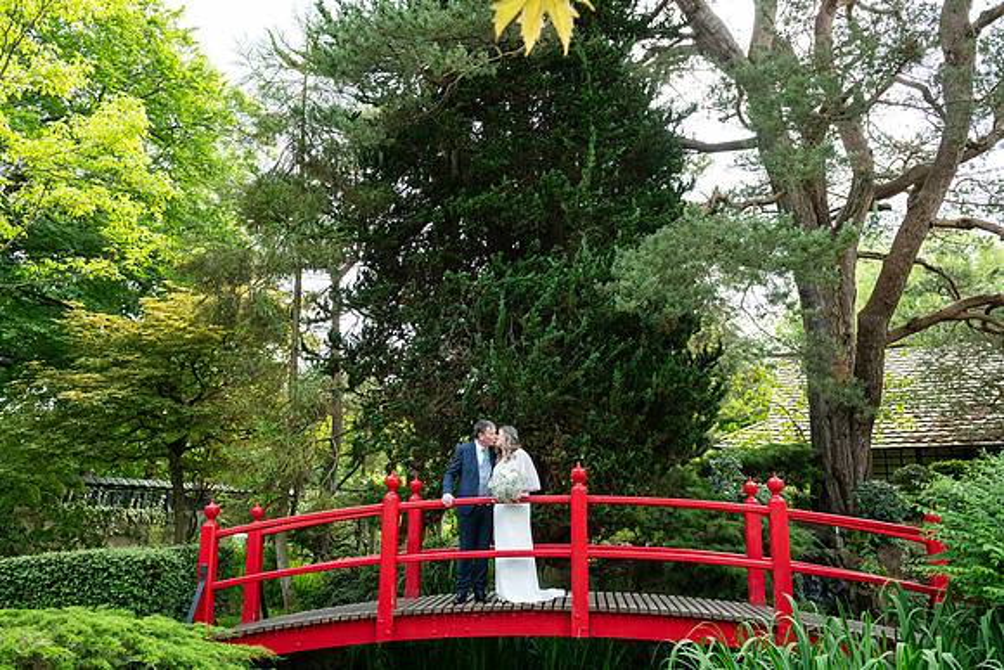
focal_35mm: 28
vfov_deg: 46.4
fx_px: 781
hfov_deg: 65.5
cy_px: 335
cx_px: 502
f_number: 5.6
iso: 640
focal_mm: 28
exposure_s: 1/640
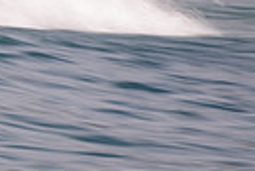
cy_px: -68
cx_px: -245
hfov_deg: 0.8
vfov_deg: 0.5
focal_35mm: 2673
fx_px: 18955
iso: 100
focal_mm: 400
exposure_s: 1/25
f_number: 32
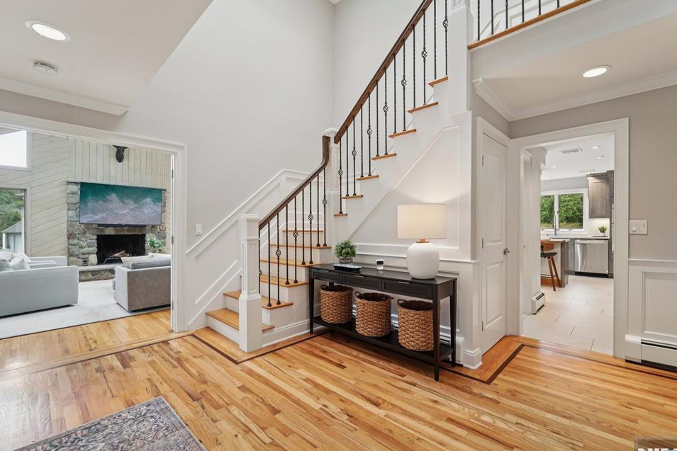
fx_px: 282
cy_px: 229
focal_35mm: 15
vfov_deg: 77.3
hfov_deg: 100.4
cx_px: 343
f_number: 8
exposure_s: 1/15
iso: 400
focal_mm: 14
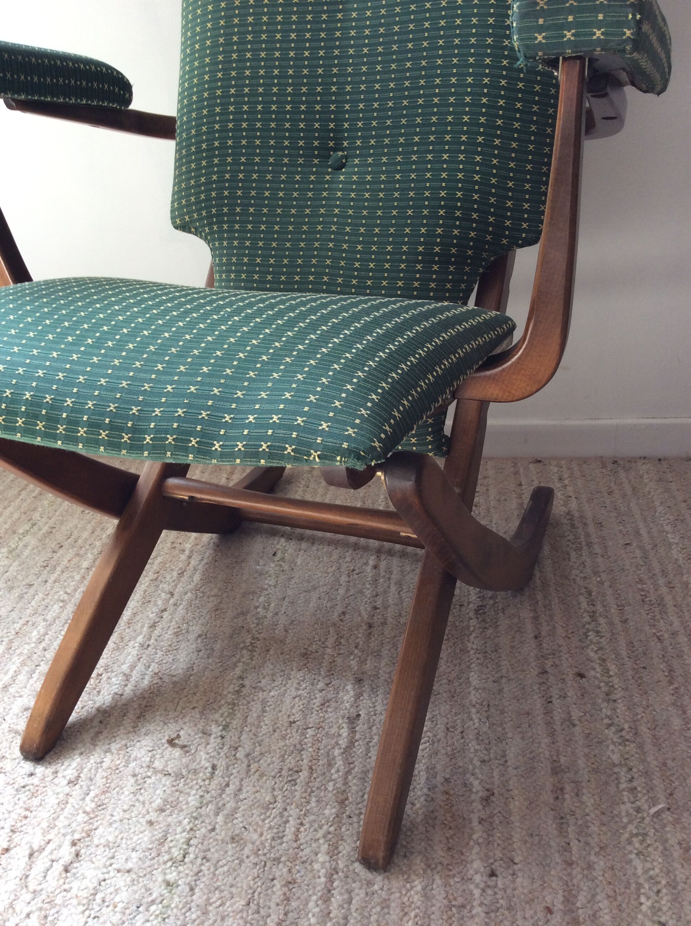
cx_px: 346
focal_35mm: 32
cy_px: 463
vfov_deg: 56.9
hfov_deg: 44.1
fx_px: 854
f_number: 2.4
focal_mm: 3.3
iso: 40
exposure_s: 1/50
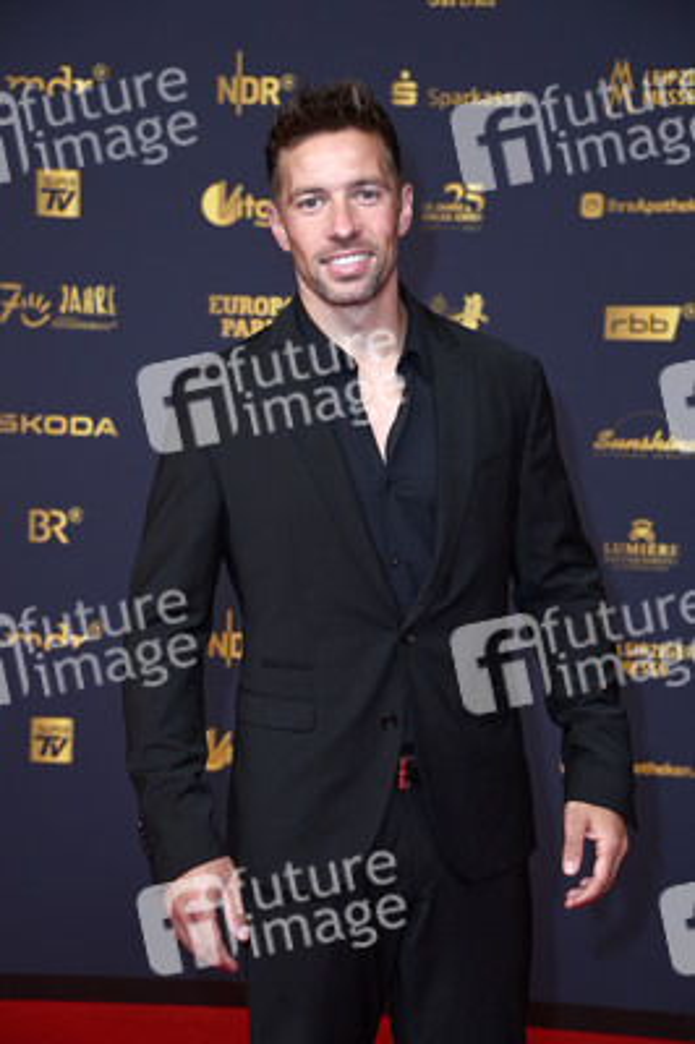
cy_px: 522
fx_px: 2379
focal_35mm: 82
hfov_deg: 16.6
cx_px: 348
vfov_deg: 24.8
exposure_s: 1/200
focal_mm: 82
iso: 800
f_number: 5.6
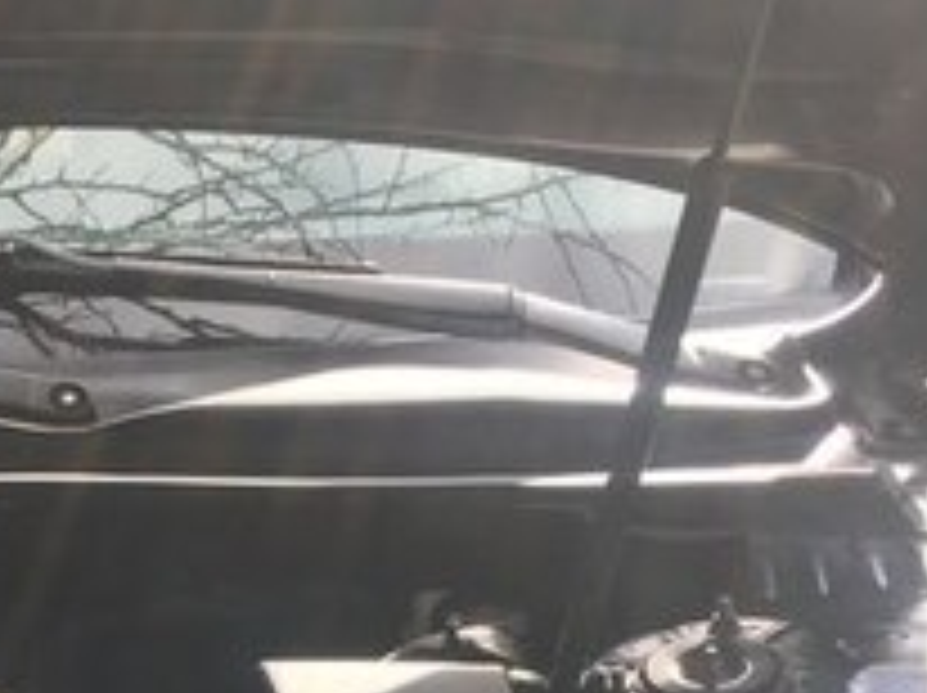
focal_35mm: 93
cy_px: 961
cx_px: -162
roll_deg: -2.9
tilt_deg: -36.3
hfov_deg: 19.9
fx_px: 2488
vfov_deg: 15.0
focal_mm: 4.15
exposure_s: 1/255
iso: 25
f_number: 2.2
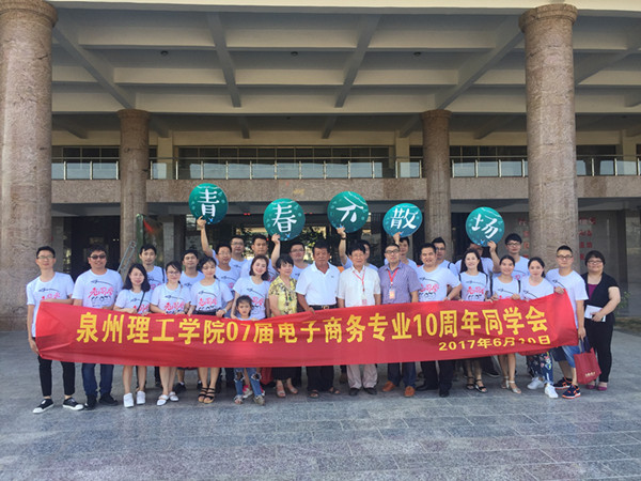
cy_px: 240
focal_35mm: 29
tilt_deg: +3.0
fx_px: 537
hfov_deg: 61.7
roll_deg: +0.0
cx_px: 320
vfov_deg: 48.2
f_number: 2.2
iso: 32
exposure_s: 1/247
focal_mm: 4.15
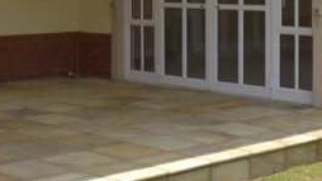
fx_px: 760
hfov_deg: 23.4
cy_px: -18
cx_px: 43
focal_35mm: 89
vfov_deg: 13.3
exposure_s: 1/60
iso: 100
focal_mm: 24
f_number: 11
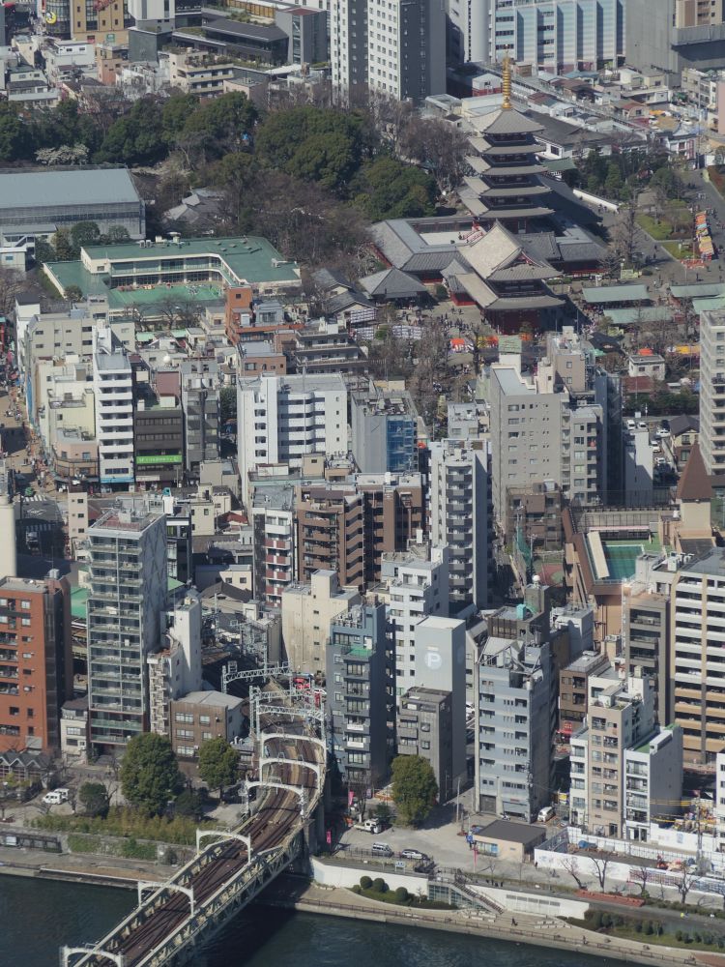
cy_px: 484
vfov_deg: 9.6
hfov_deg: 7.2
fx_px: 5781
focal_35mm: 207
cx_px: 362
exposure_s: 1/800
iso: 100
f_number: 4
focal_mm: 45
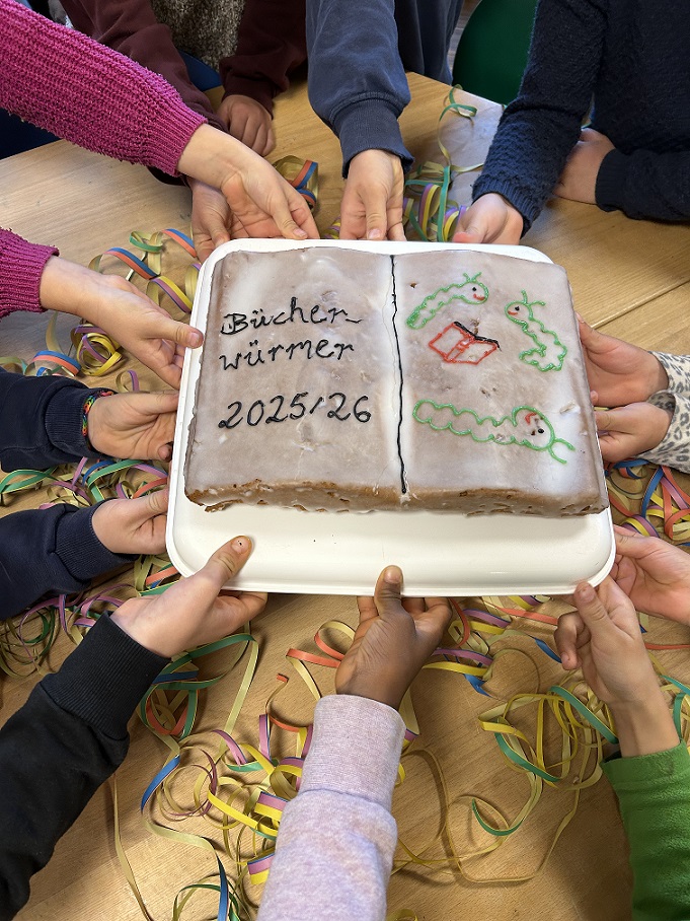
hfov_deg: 53.1
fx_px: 691
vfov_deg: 67.3
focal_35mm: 26
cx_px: 345
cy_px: 460
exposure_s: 1/100
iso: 80
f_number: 1.5
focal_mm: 5.7
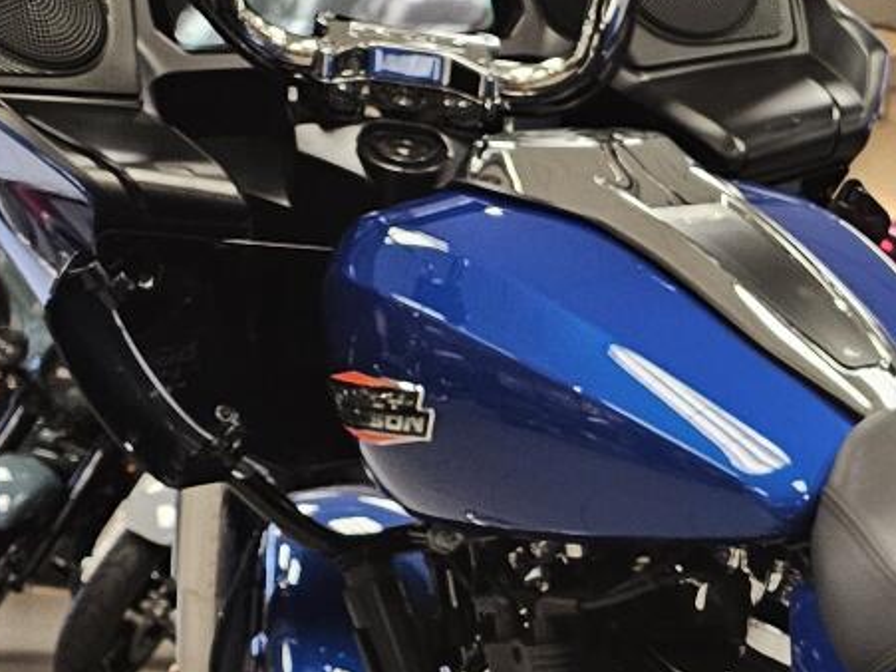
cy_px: 831
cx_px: 1232
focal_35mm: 102
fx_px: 2639
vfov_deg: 14.0
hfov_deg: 17.8
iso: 250
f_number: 1.7
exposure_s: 1/120
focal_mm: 6.3
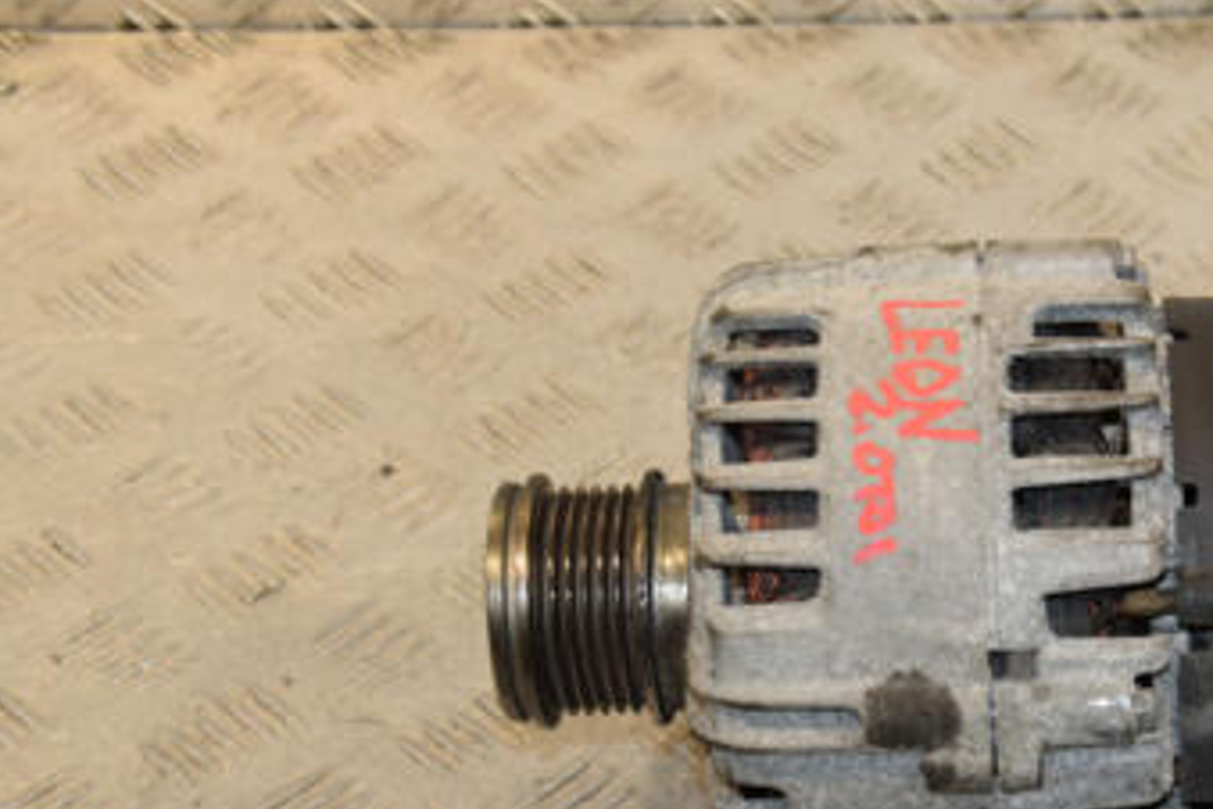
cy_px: 573
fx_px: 3403
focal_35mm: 101
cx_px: 1016
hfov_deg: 19.9
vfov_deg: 13.5
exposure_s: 1/200
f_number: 8
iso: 800
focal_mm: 38
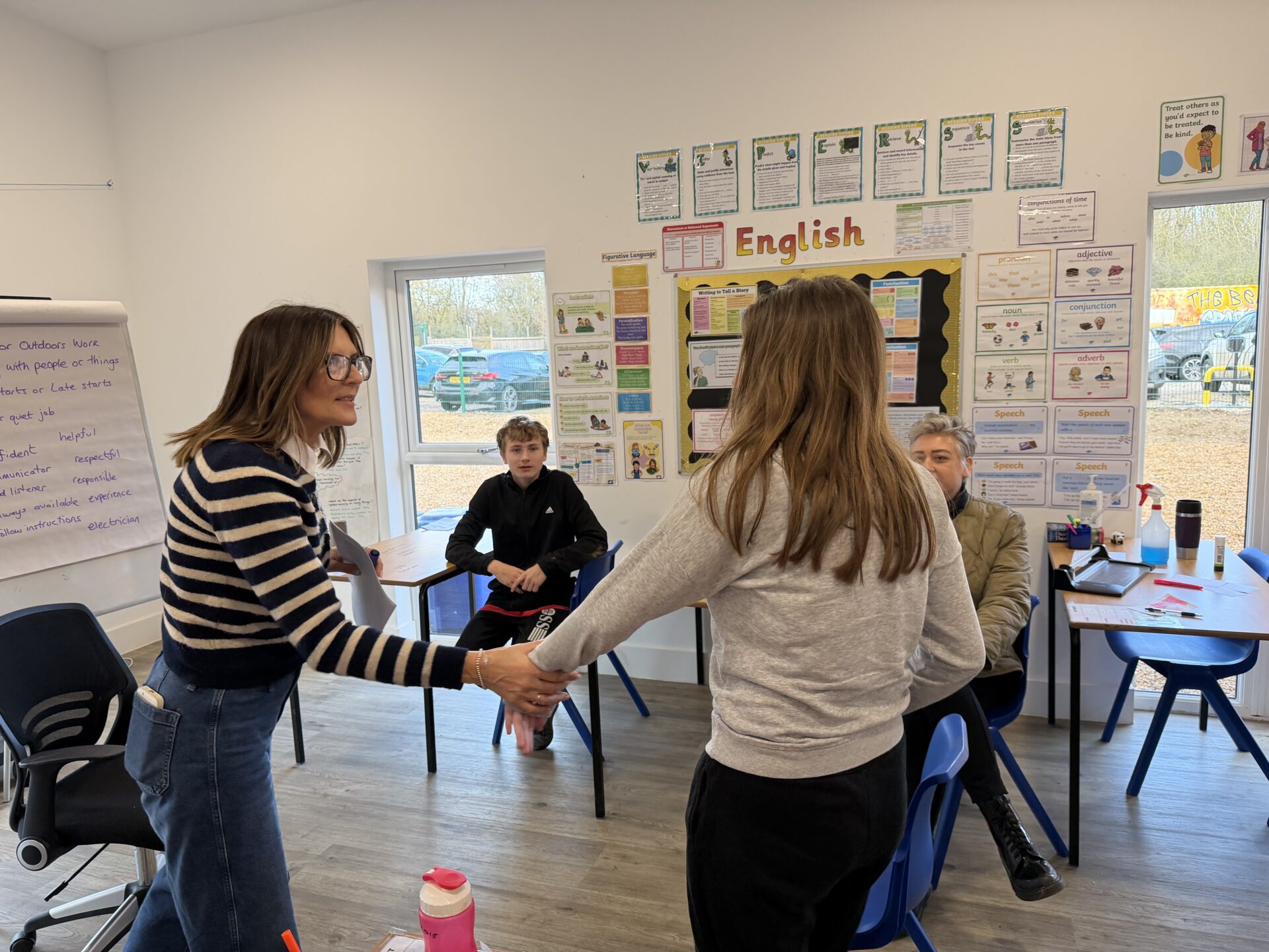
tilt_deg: -7.3
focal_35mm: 24
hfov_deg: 71.6
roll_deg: +2.8
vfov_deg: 56.8
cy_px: 476
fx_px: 880
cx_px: 634
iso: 200
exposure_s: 1/100
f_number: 1.78
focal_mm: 6.76
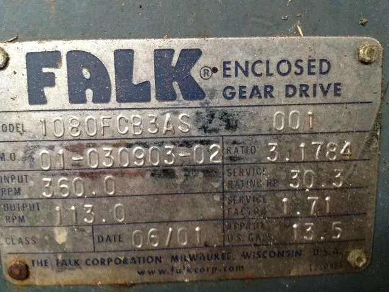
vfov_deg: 40.7
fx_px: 393
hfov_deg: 52.6
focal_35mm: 35
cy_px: 146
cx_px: 194
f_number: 2.4
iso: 200
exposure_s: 1/20
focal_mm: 4.28
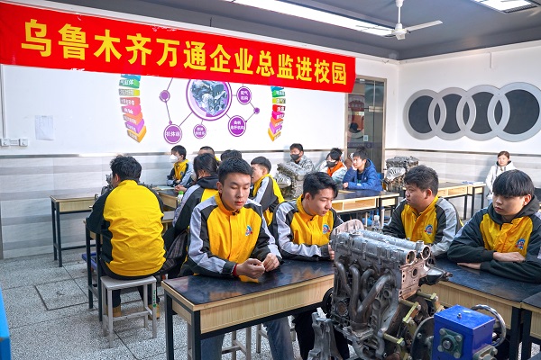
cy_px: 180
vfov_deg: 46.4
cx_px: 270
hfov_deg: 65.5
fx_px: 421
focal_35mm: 28
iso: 800
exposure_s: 1/160
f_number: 4
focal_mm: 28
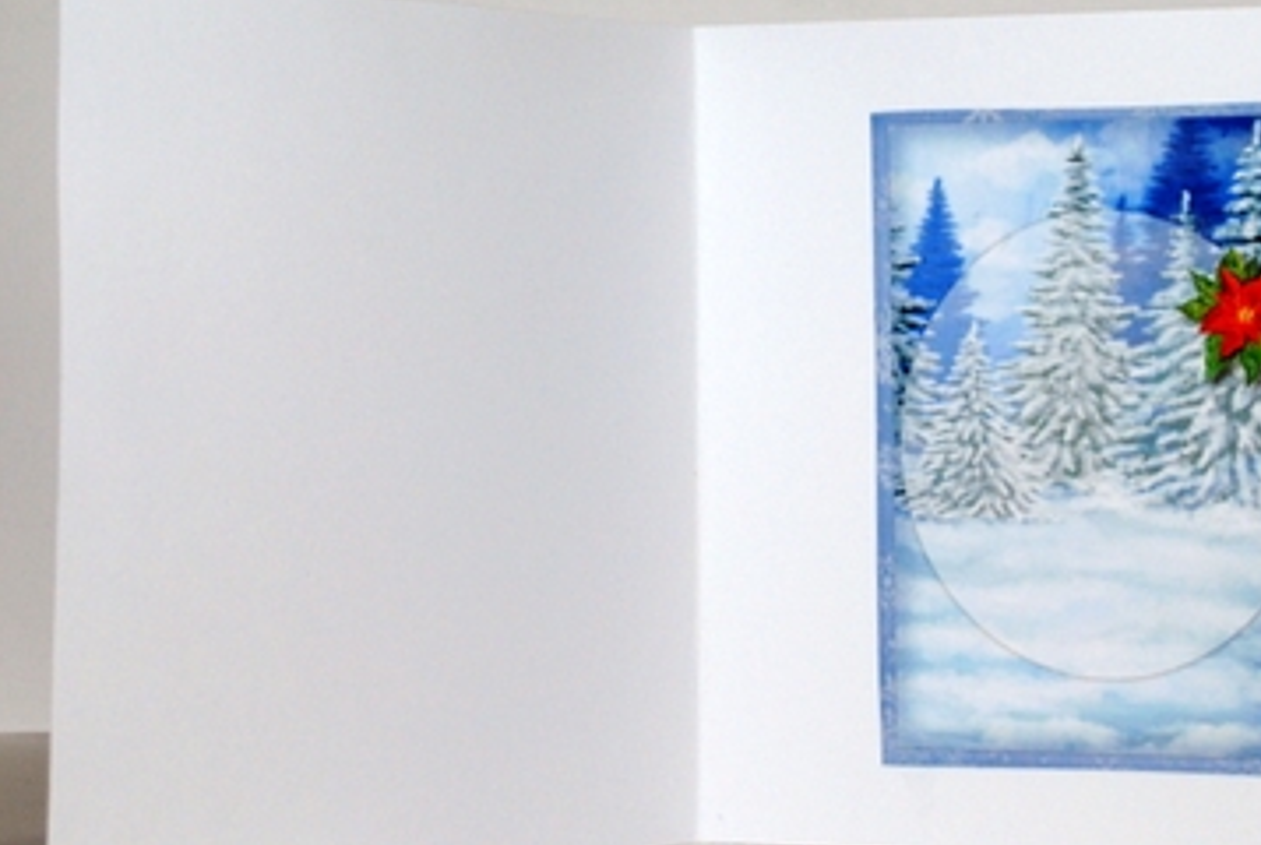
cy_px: 470
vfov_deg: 24.9
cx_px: 789
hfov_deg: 36.2
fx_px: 1917
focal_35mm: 55
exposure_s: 1/60
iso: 200
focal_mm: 29
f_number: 4.5
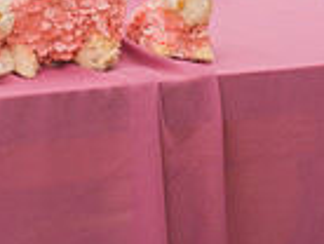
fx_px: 1894
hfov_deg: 9.7
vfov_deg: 7.2
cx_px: 0
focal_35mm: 202
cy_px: -177
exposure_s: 1/1250
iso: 100
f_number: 2
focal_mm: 50
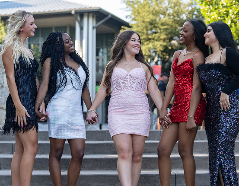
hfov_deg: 23.8
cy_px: 93
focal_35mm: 81
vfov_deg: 18.6
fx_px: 567
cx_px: 144
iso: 250
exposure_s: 1/320
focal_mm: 70
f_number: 3.5
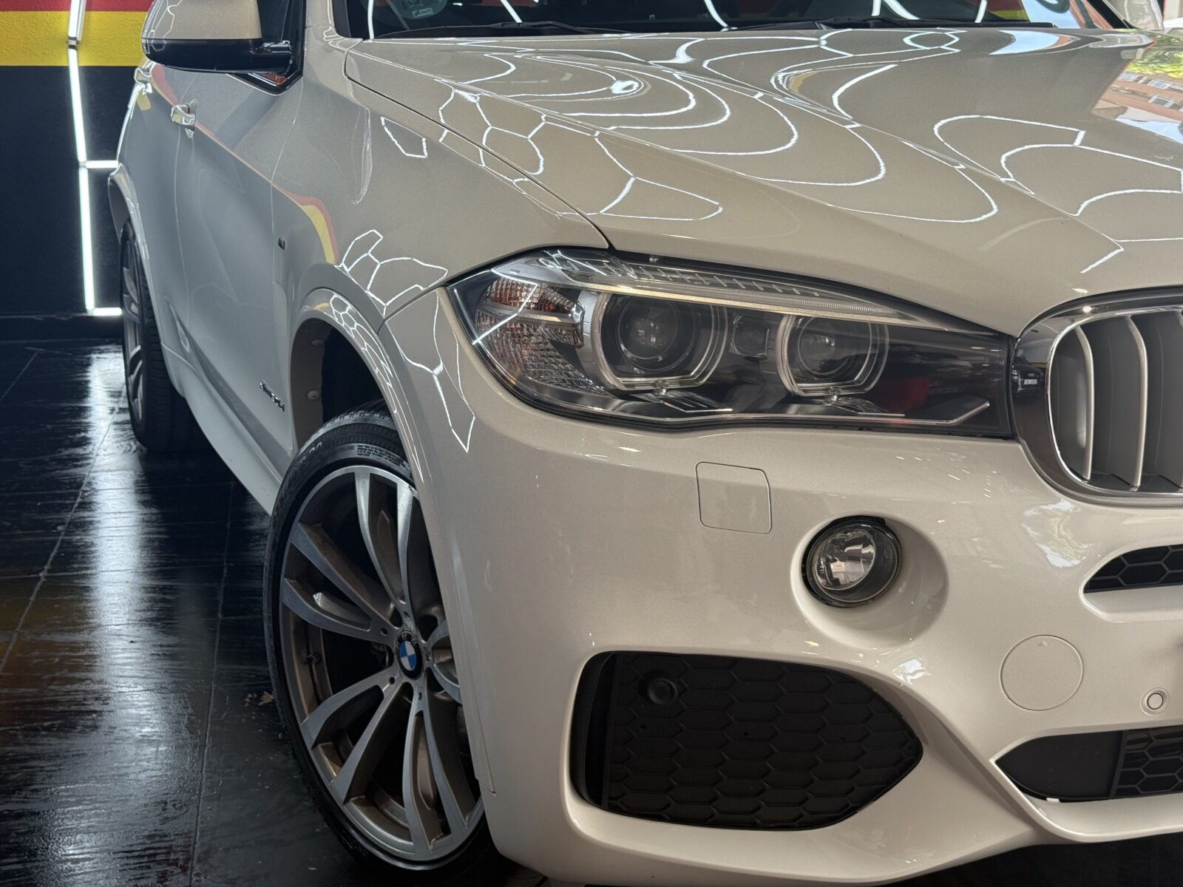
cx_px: 592
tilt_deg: -13.1
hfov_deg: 39.7
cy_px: 444
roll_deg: +0.4
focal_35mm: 48
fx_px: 1640
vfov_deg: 30.3
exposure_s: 1/242
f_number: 1.78
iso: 100
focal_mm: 6.76
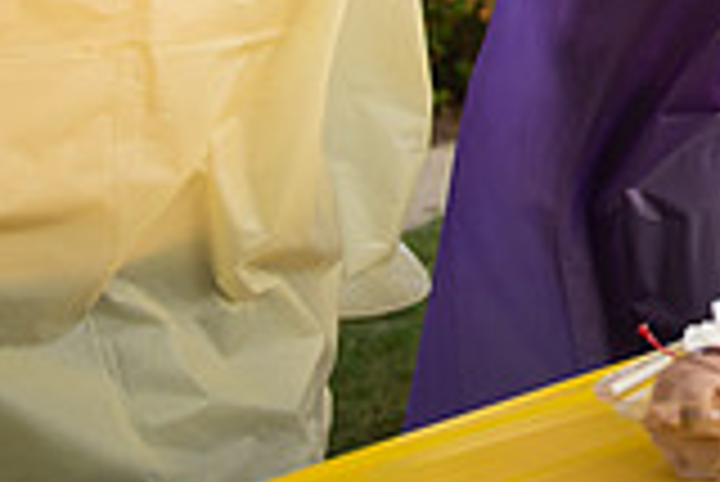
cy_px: -309
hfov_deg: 18.2
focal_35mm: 98
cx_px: 1116
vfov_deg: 13.0
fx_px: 1962
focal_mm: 27
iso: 640
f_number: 4
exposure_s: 1/250
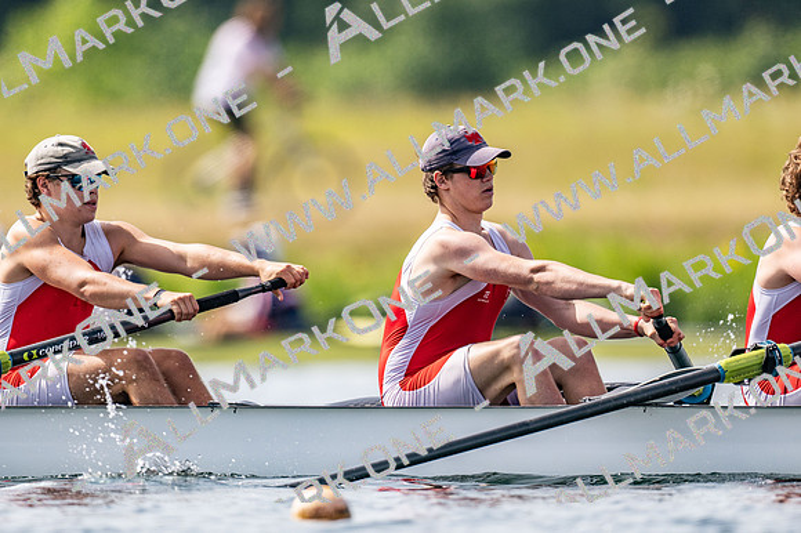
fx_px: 20013
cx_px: 400
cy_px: 266
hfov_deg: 2.3
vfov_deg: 1.5
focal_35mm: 900
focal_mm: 600
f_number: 4
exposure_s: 1/2500
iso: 200
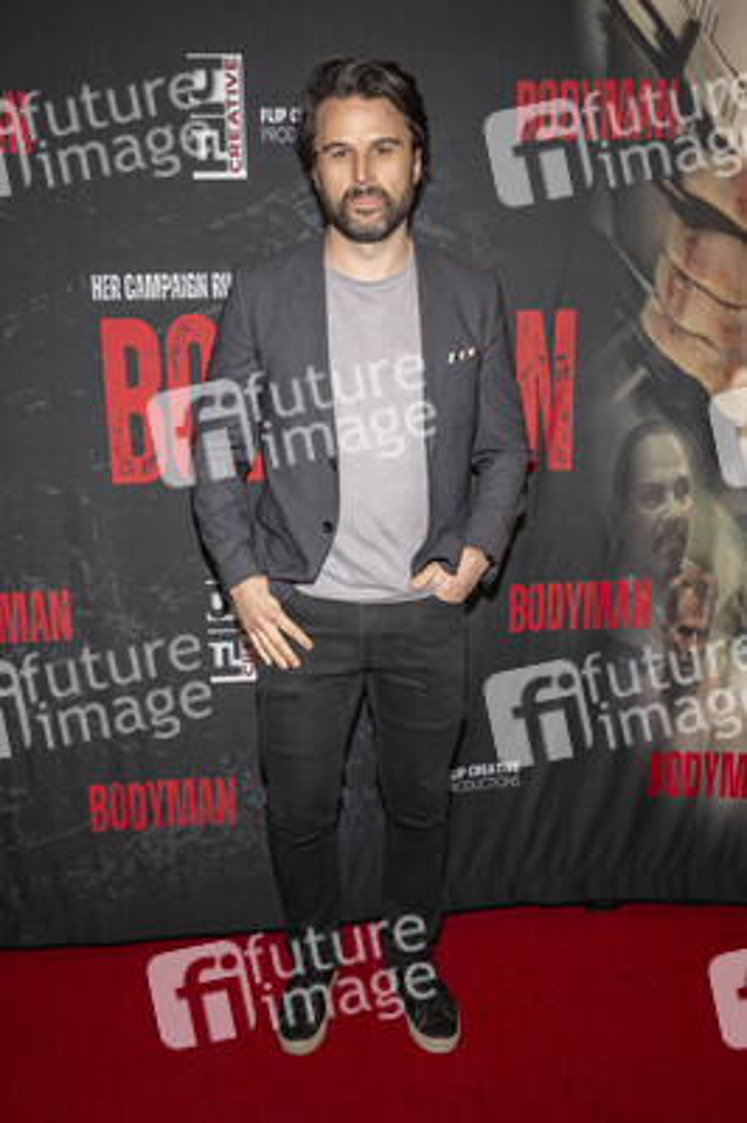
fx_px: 935
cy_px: 562
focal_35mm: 30
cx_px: 374
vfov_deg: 62.0
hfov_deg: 43.5
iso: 800
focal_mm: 30
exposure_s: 1/200
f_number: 5.6
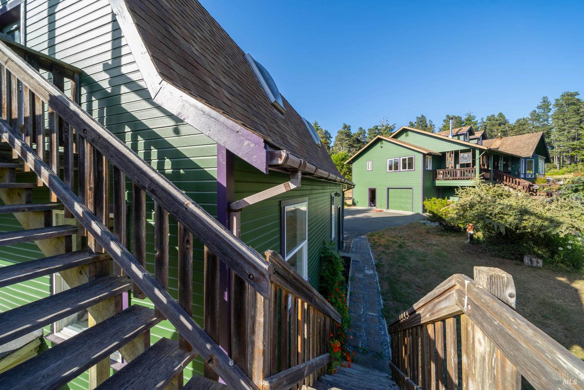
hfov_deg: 112.6
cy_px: 195
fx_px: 195
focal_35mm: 12
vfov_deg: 90.0
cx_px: 292
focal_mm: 12
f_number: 6.3
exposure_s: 1/160
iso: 100
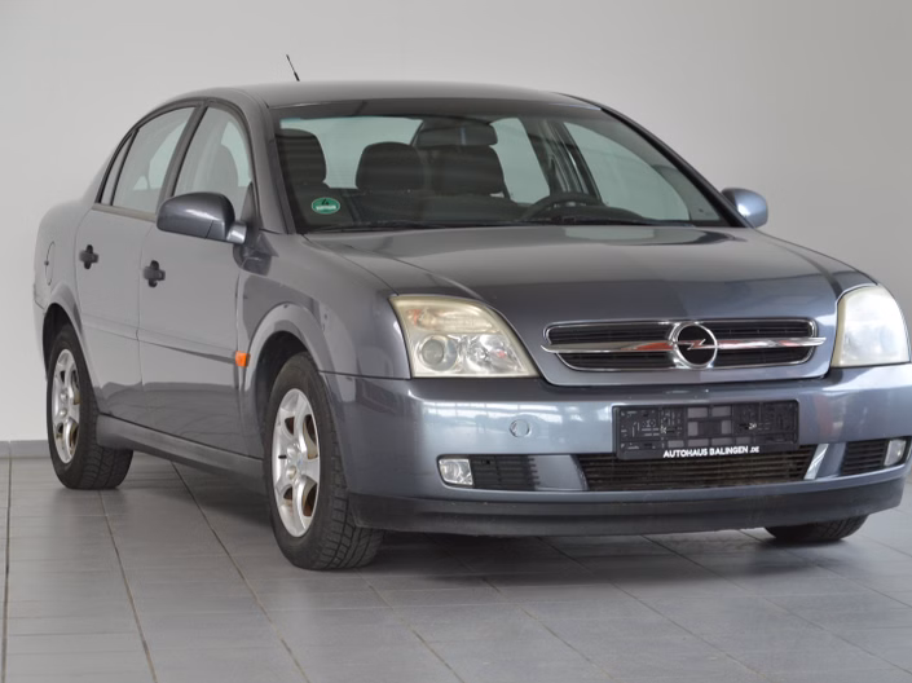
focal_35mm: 108
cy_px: 343
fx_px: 2844
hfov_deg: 18.2
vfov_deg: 13.7
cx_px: 476
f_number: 5.3
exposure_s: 1/80
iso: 400
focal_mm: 66
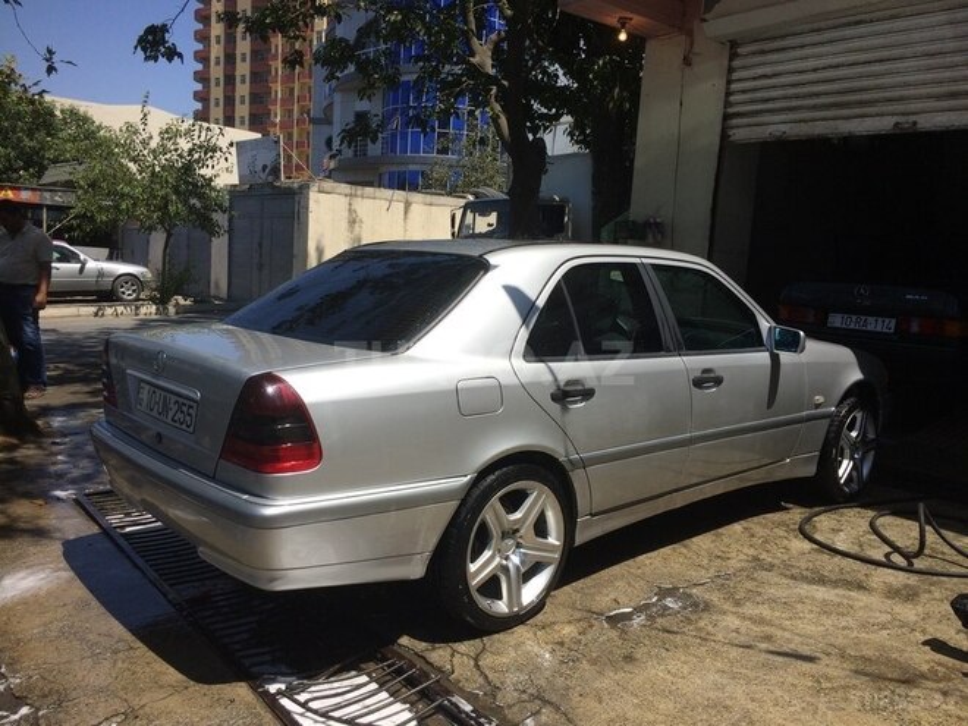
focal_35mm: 29
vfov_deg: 48.2
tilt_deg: -6.0
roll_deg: -2.6
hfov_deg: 61.7
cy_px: 363
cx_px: 484
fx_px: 811
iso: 32
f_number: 2.2
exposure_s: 1/2283
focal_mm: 4.15
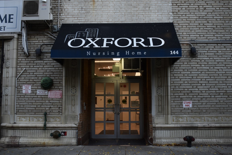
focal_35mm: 39
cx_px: 116
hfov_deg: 49.6
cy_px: 78
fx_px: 251
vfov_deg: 34.2
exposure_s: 1/160
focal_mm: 26
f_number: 5
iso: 400
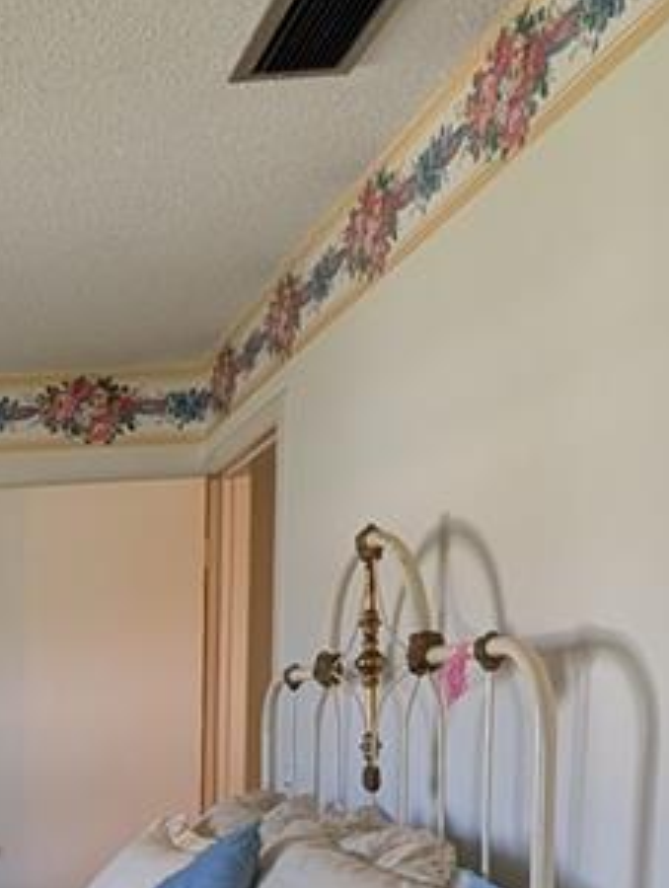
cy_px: 894
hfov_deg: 24.5
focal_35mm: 48
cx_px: -297
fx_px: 1233
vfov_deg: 35.7
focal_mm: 2.02
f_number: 1.7
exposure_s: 1/38.7
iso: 57
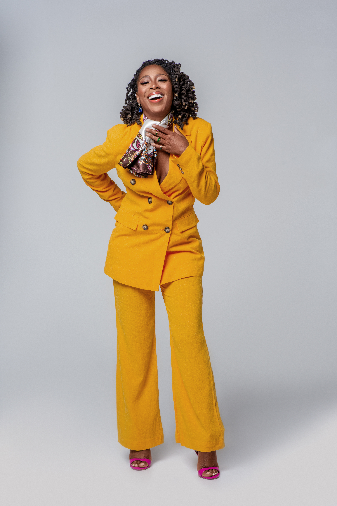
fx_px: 1473
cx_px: 168
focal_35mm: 105
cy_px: 253
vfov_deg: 19.5
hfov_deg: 13.1
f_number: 8
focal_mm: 105
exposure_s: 1/125
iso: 320
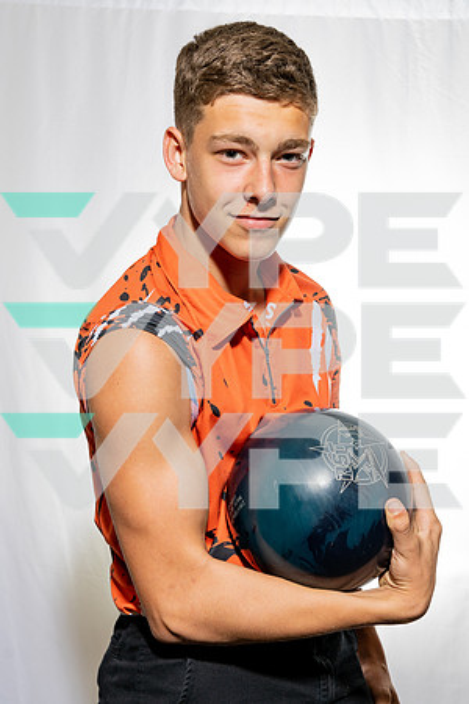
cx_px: 234
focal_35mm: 51
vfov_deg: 38.9
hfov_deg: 26.5
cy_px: 352
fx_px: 997
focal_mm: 34
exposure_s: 1/250
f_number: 8
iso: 100
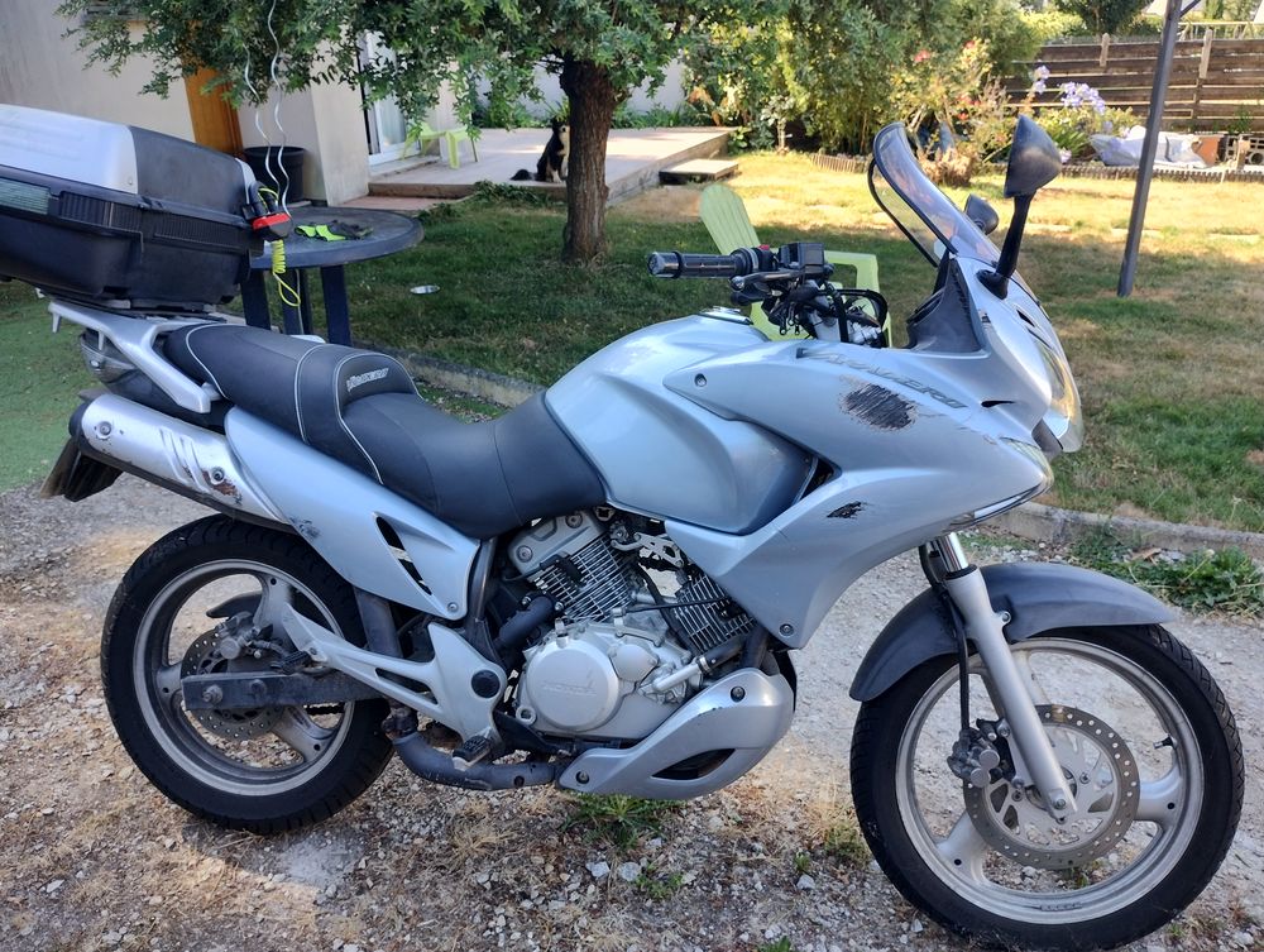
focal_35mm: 28
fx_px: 1024
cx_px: 632
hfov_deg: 63.4
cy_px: 476
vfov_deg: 49.9
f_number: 1.8
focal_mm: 4.27
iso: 120
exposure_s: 1/100
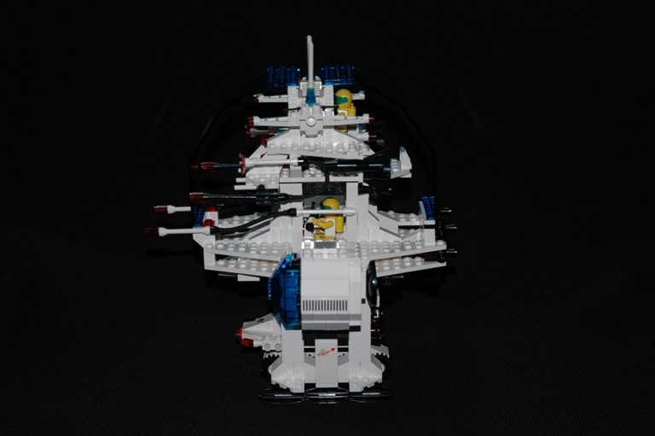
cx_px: 328
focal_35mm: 75
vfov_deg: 18.2
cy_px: 218
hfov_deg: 27.0
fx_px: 1364
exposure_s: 1/60
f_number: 4.5
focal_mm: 50
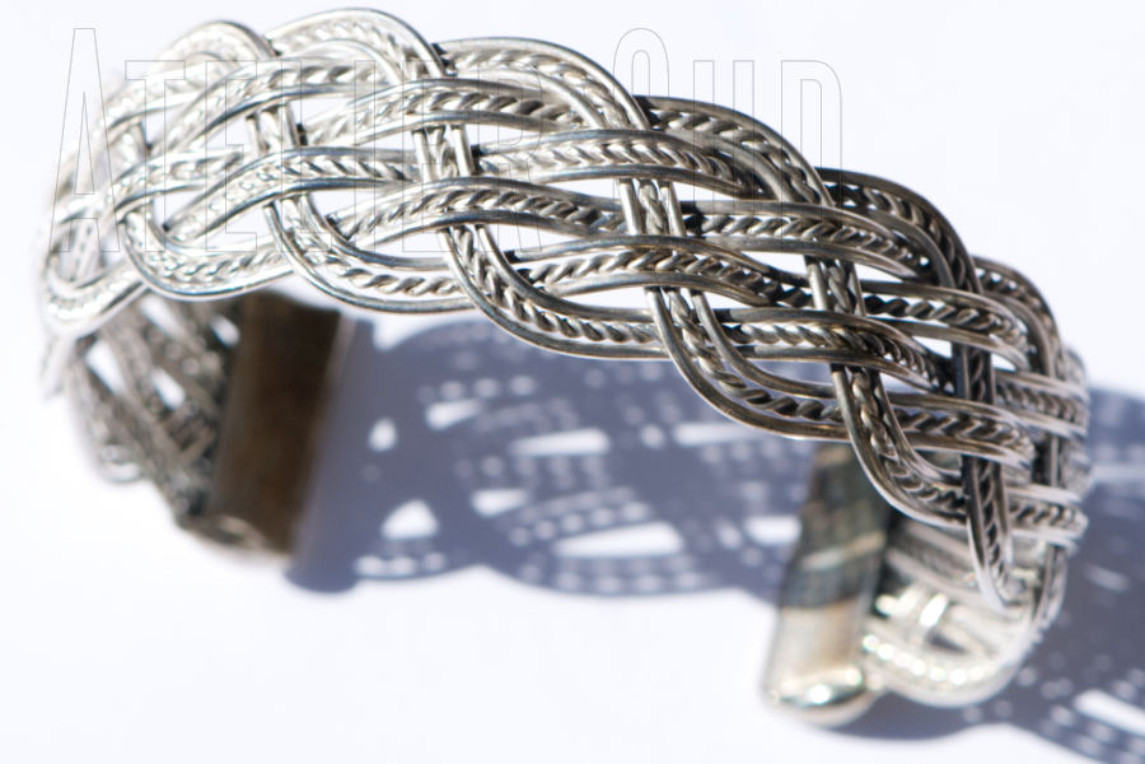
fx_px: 4055
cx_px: 572
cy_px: 382
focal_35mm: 128
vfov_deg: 10.8
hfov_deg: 16.1
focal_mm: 85
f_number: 5.6
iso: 200
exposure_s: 1/800
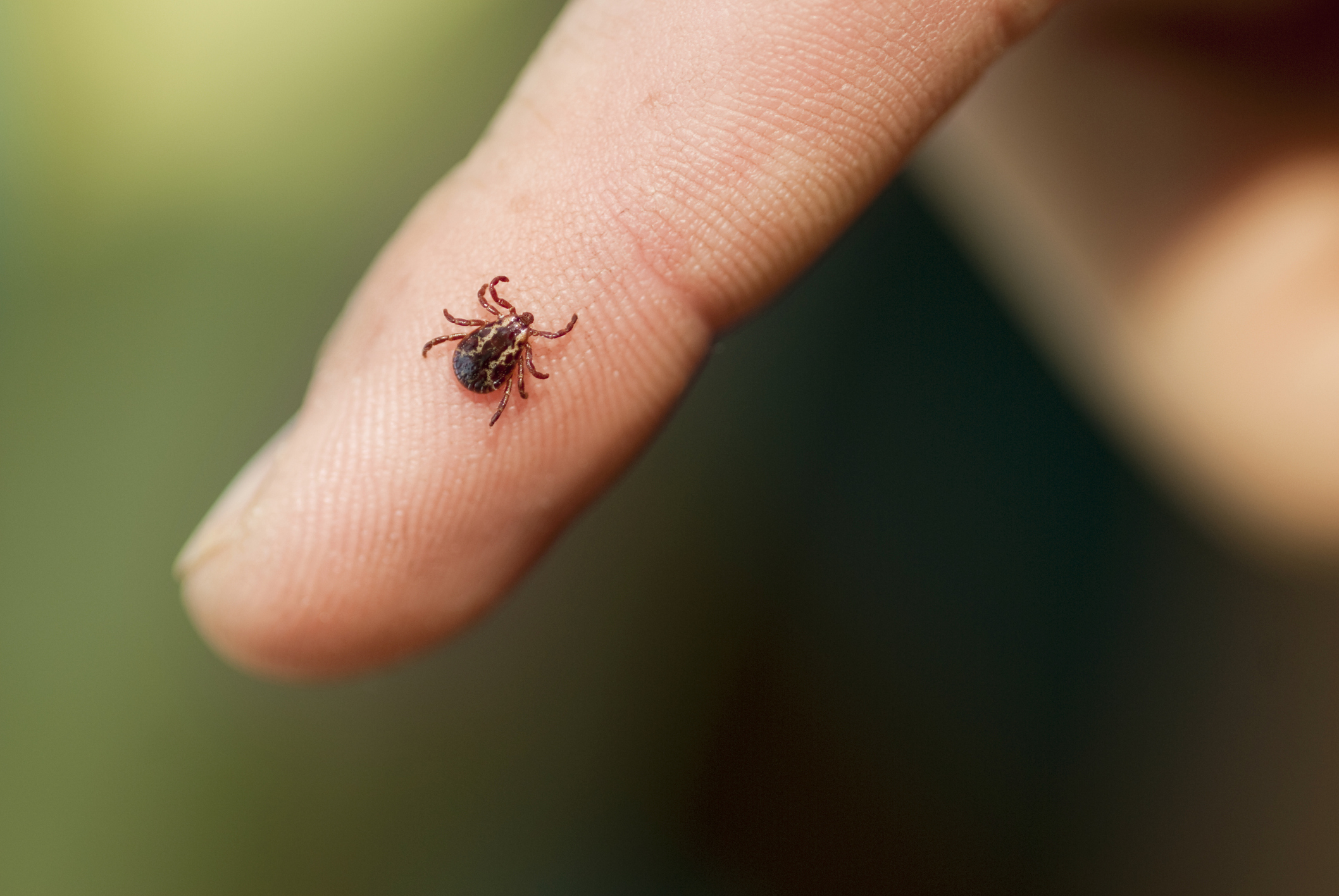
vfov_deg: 8.7
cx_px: 670
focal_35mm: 158
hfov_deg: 13.0
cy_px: 448
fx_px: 5864
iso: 100
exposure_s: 1/200
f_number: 3.5
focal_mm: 105
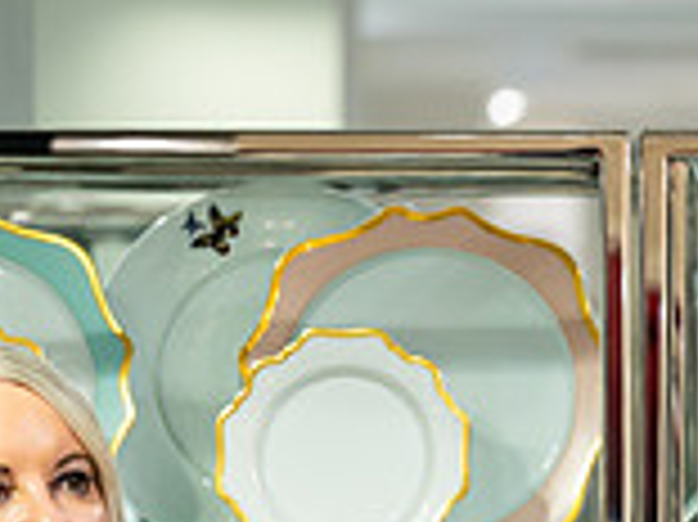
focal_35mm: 363
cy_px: 684
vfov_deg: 4.1
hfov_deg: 5.4
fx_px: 7314
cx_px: 1220
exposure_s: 1/160
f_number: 3.2
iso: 640
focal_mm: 101
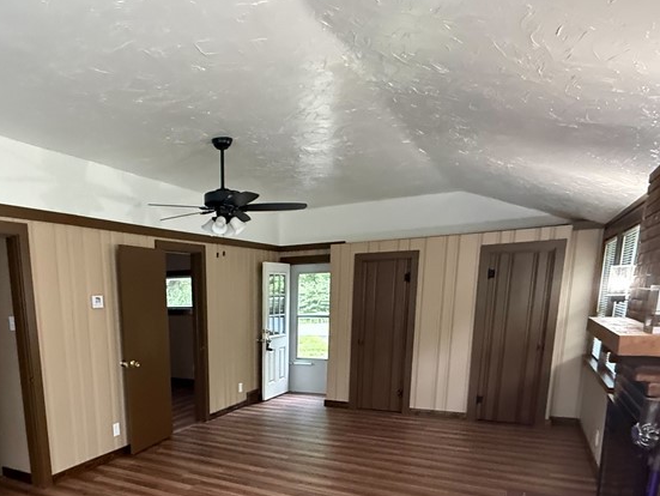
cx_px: 200
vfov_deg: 50.0
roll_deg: +1.7
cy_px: 397
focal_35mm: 26
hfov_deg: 64.8
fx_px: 496
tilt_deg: -10.8
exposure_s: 1/60
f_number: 2.2
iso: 1000
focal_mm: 2.22
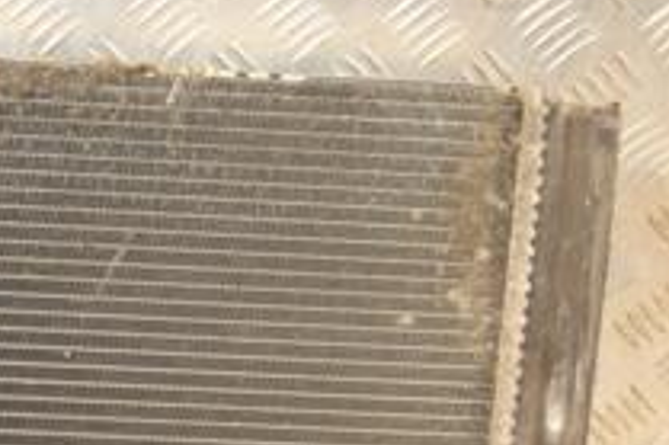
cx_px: -205
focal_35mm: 90
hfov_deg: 20.5
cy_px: 384
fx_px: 1679
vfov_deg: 15.0
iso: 800
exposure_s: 1/160
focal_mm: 21
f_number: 5
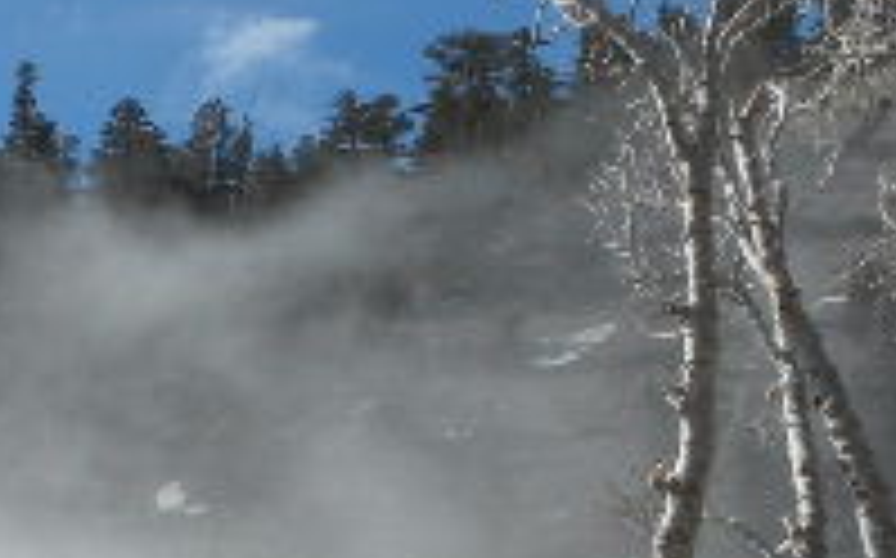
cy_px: 644
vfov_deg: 8.2
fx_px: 3855
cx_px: -27
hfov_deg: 13.1
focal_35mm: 158
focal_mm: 6.6
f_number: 10
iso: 64
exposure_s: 1/175
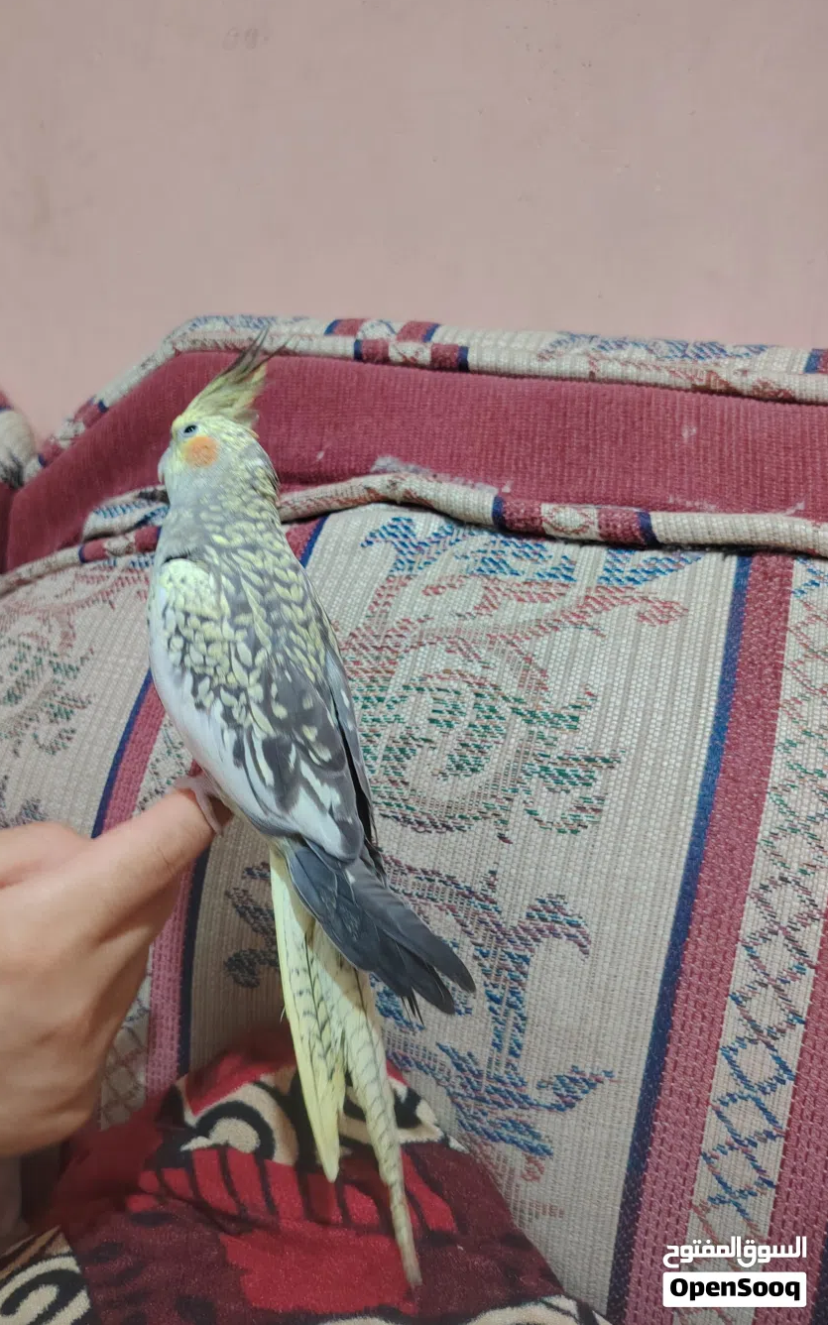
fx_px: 939
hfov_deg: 47.3
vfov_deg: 70.4
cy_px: 654
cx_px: 323
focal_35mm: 26
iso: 1800
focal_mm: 5.25
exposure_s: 1/25
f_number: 1.75
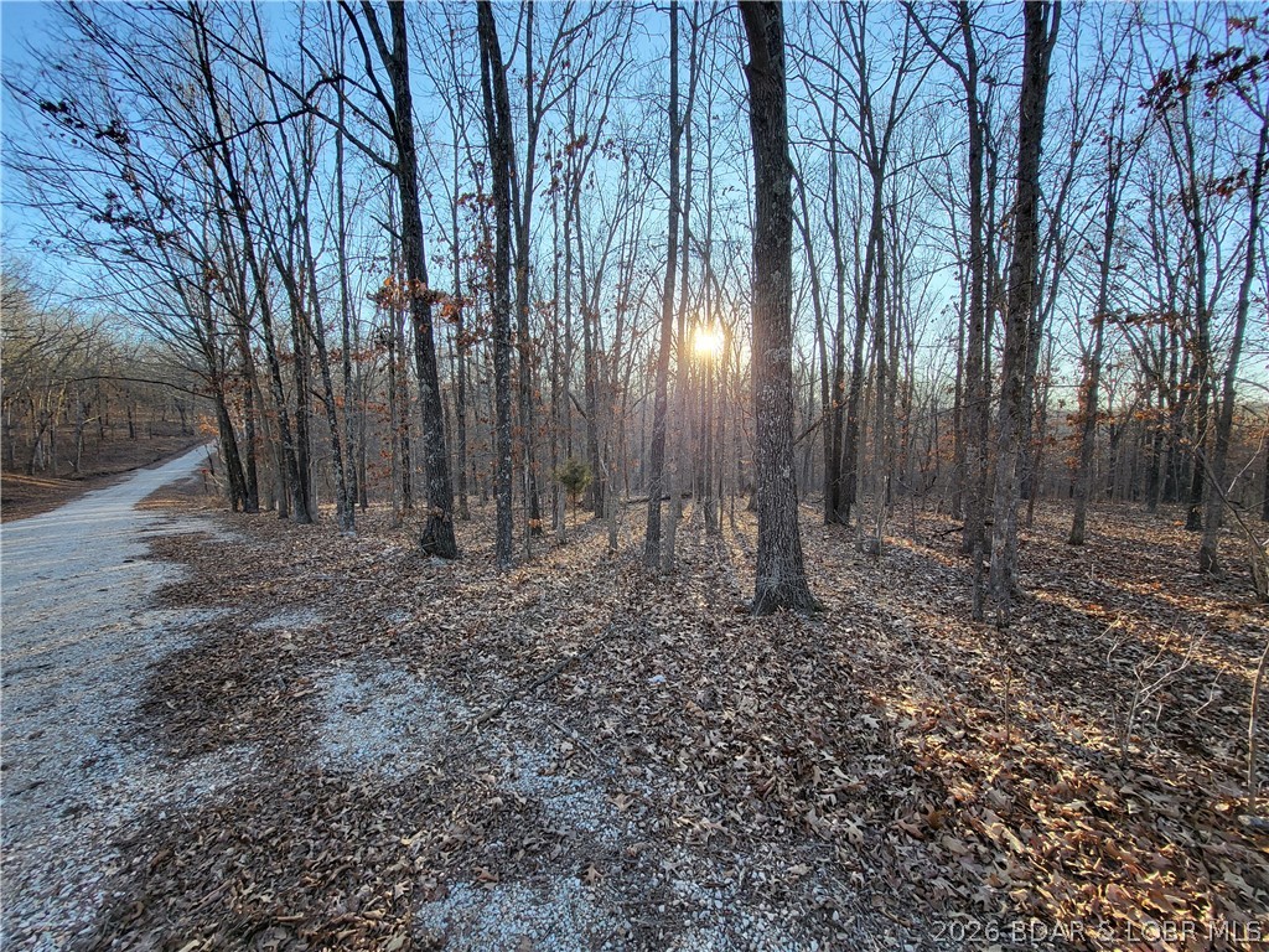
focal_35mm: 13
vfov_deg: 89.9
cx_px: 634
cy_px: 476
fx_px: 477
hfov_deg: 106.2
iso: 32
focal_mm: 1.74
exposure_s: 1/125
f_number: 2.2
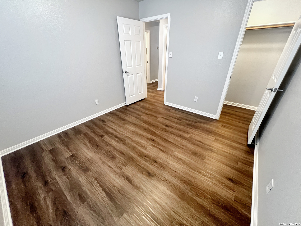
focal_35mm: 13
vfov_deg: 89.9
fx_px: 113
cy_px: 113
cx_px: 150
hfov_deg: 106.2
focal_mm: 1.57
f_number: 1.8
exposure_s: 1/60
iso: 500
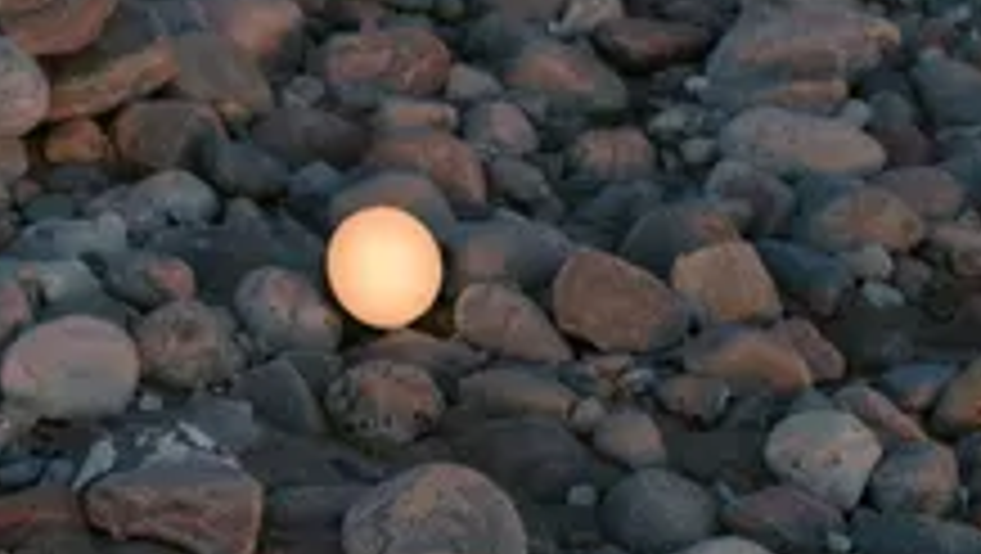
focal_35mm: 144
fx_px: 3749
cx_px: 162
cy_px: 468
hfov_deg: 14.8
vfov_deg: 8.4
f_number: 4
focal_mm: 50
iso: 200
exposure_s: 1/400
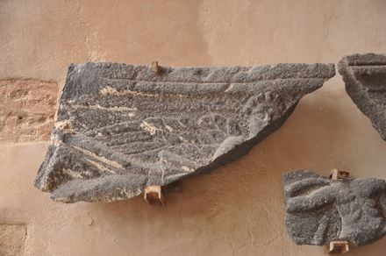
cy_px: 128
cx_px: 193
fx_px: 835
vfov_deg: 17.4
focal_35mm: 78
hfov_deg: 26.0
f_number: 4.8
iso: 200
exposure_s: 1/80
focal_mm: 52
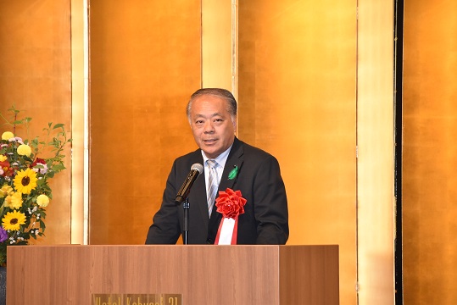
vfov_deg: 4.7
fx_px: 3715
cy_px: 152
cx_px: 228
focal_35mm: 292
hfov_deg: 7.0
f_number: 8
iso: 1600
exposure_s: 1/60
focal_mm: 195
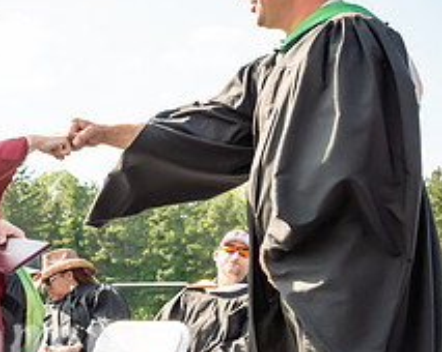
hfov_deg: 23.1
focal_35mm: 76
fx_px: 993
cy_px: 275
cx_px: -82
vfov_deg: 19.9
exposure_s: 1/500
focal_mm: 17
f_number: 7.1
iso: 200
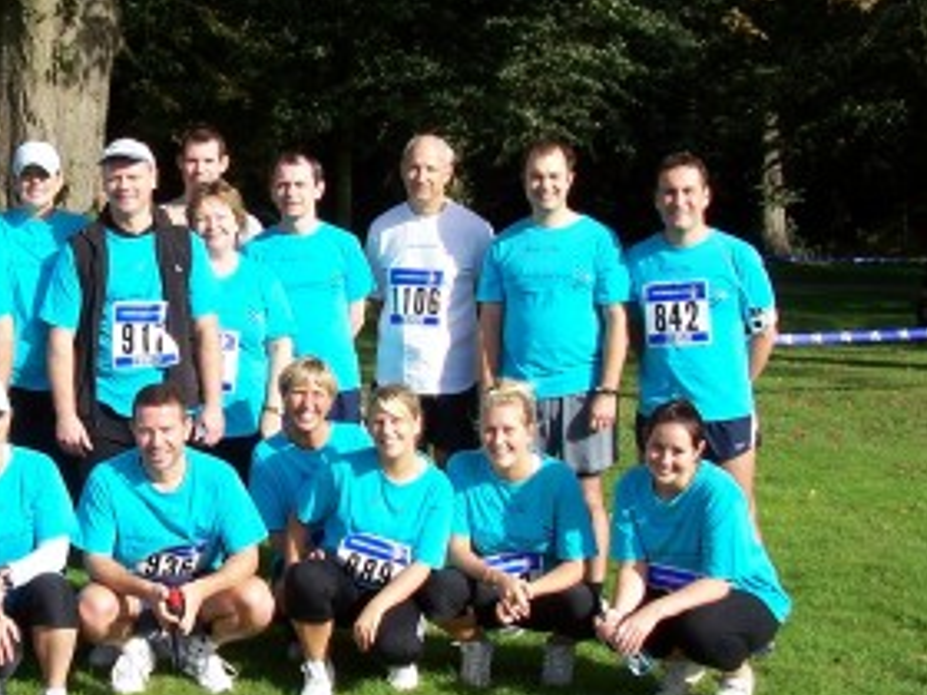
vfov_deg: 22.9
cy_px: 354
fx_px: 1714
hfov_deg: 29.5
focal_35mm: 64
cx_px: 166
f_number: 4
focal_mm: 6
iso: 80
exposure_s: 1/500
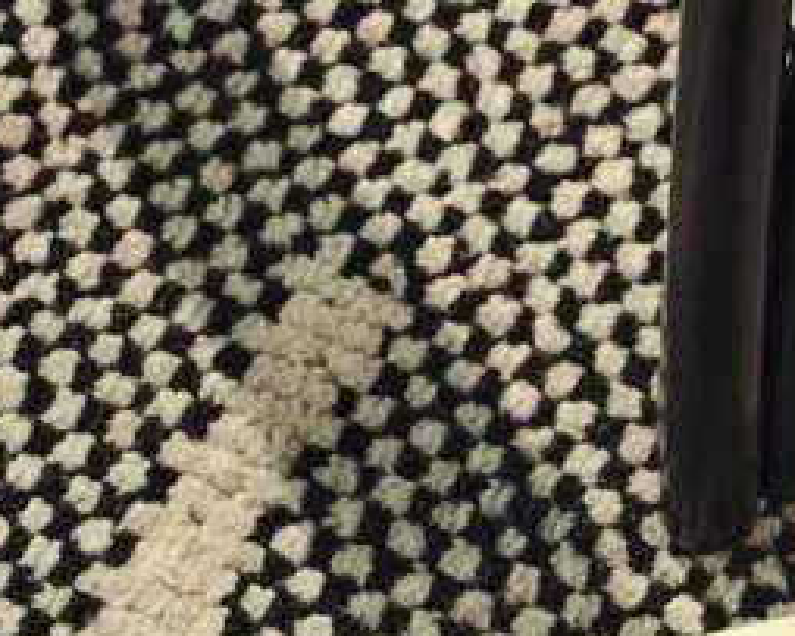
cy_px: -401
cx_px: 920
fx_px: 4563
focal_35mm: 194
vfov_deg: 7.8
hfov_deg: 9.8
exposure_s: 1/6
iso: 640
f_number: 8
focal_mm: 80
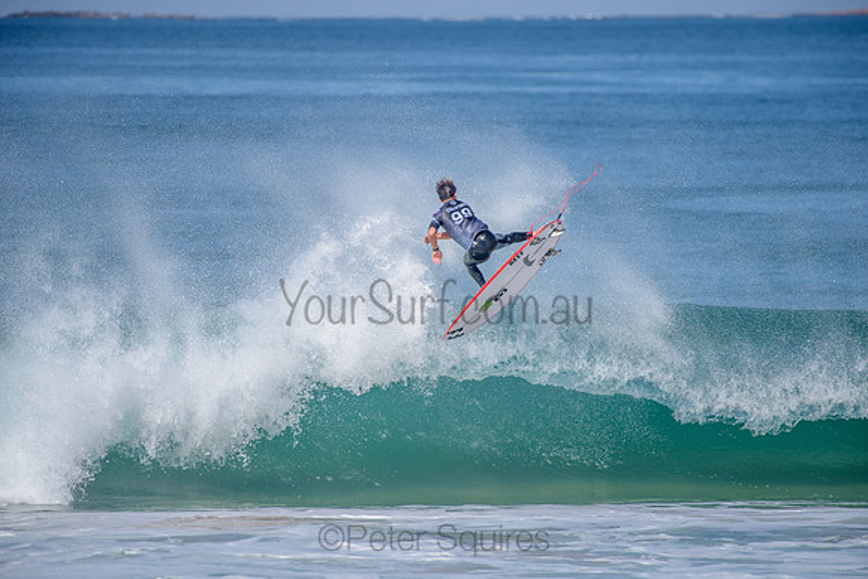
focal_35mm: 500
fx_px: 12058
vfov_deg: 2.8
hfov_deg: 4.1
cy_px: 290
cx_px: 434
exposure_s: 1/2000
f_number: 5.6
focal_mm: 500
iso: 160
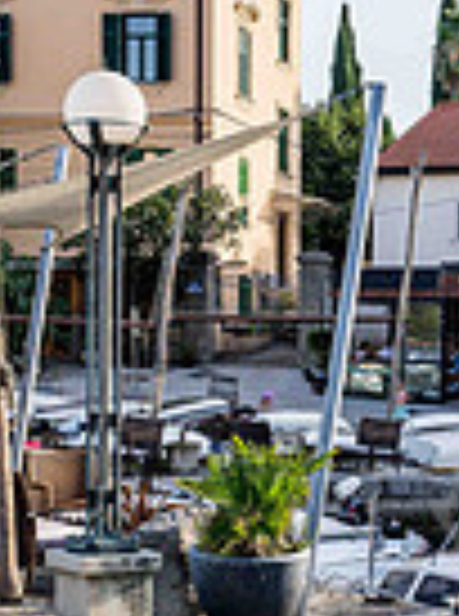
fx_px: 1741
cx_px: 495
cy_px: 483
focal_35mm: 98
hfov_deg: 14.7
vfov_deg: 19.9
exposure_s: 1/400
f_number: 6.3
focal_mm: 24
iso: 320
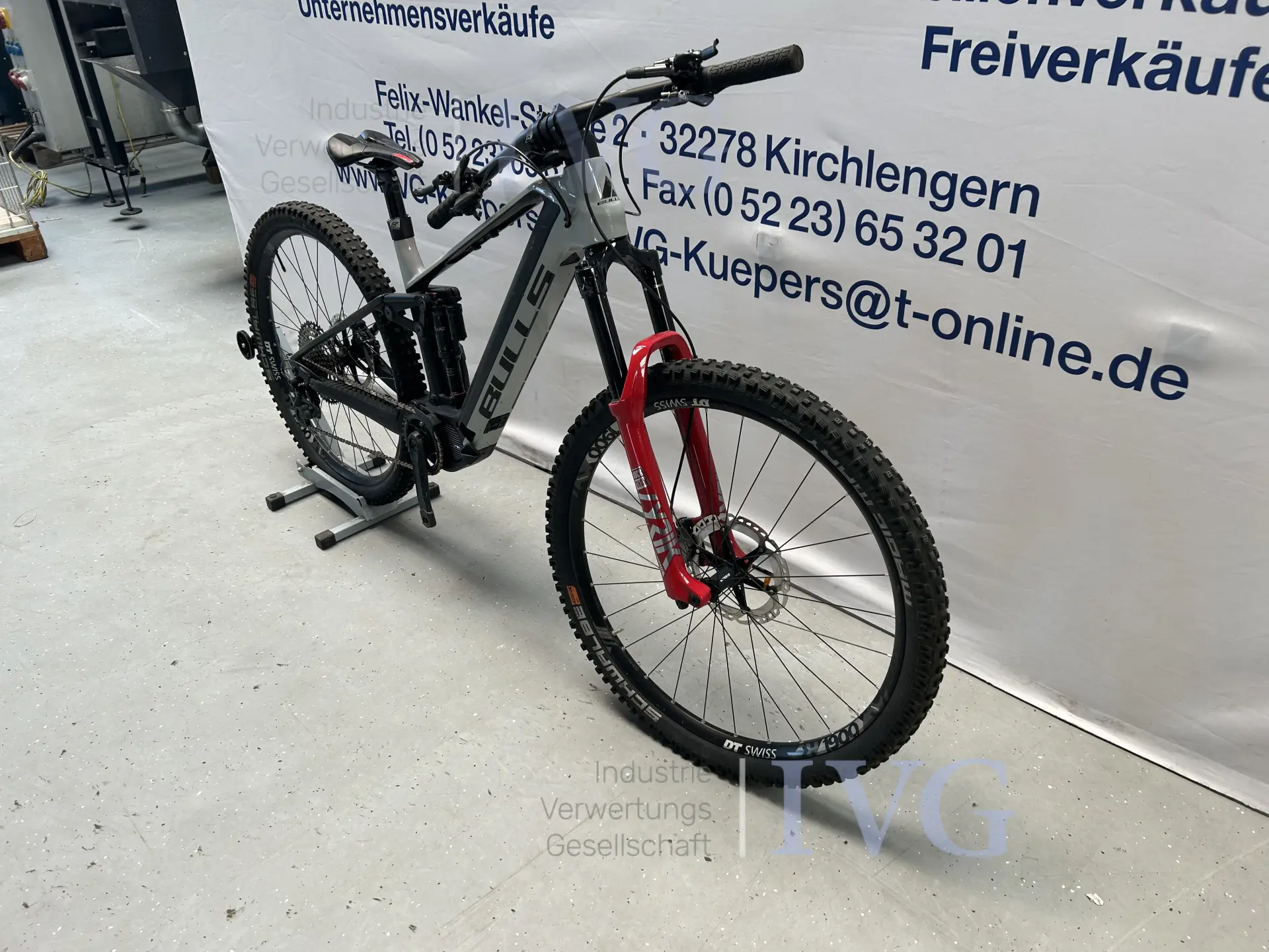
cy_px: 476
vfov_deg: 53.1
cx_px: 634
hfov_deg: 67.3
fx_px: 953
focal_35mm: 26
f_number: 1.5
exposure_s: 1/139
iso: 32
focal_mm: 5.7
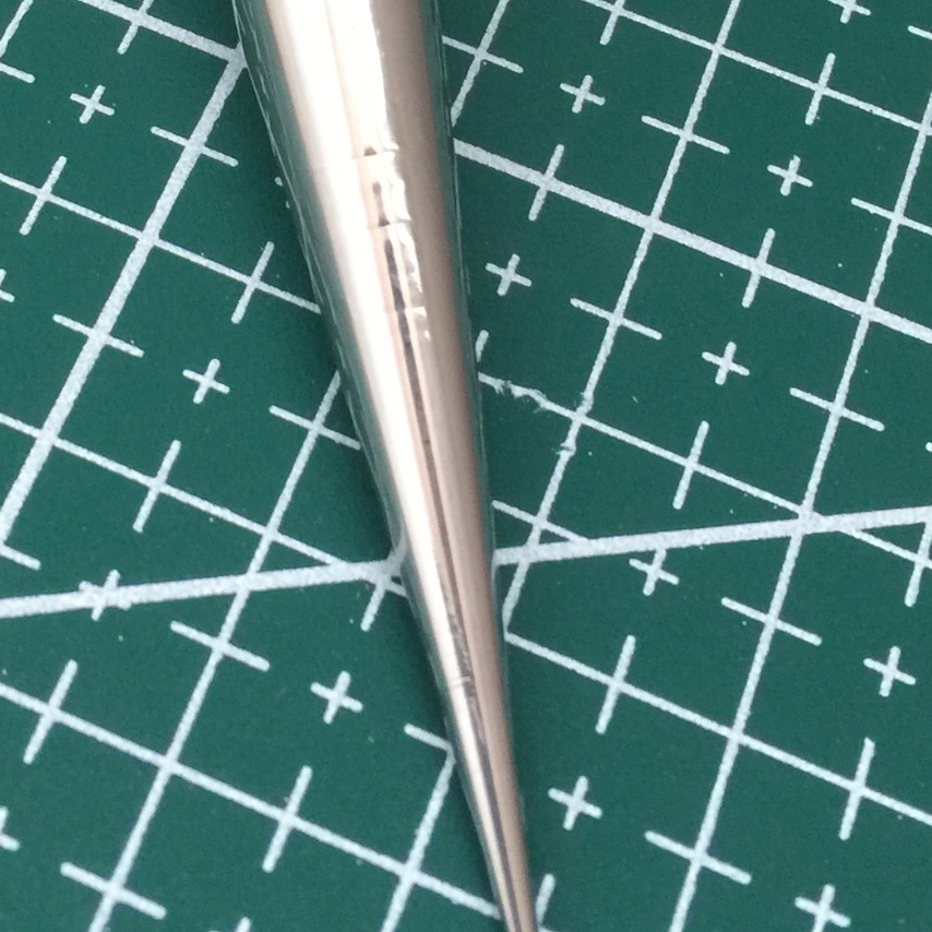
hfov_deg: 21.6
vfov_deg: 20.7
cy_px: -77
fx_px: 2437
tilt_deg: -56.8
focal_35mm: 80
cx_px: 304
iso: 64
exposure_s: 1/33
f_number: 2.2
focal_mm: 4.15
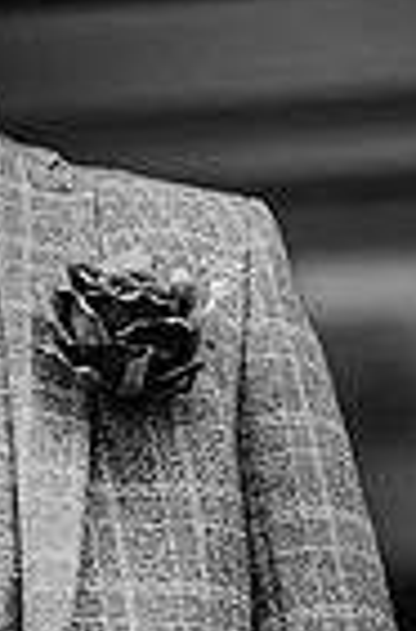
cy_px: 479
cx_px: -78
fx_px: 4749
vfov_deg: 7.6
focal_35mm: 272
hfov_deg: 5.0
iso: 100
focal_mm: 85
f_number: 1.8
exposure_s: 1/200
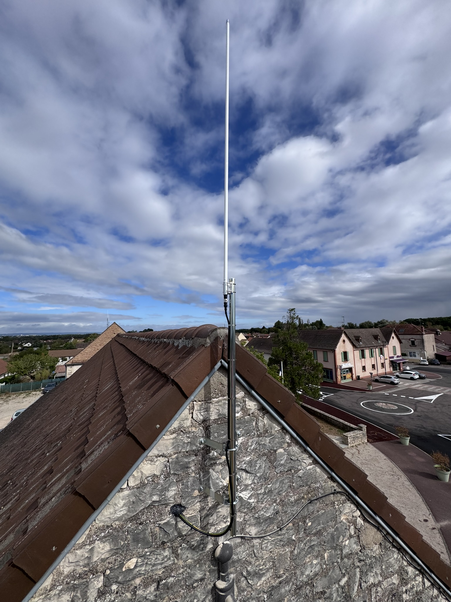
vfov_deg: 102.1
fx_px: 243
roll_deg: -0.9
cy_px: 301
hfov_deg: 85.7
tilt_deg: +3.8
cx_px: 226
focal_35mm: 14
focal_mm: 2.22
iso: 50
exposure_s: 1/3390
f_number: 2.2
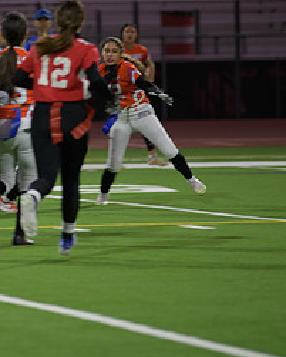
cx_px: -18
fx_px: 4589
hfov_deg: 3.6
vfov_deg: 4.5
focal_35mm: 434
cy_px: 116
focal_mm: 200
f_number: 2.8
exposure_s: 1/200
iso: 640
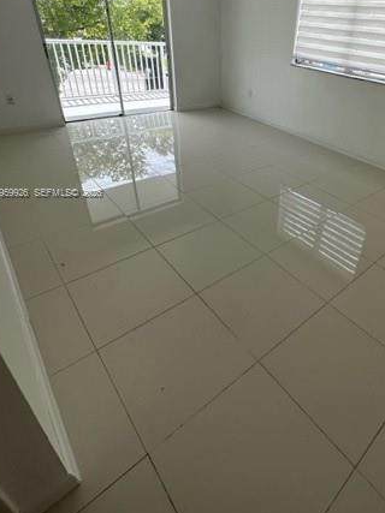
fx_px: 312
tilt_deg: -28.9
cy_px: 193
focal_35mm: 21
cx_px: 271
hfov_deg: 61.1
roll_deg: -5.5
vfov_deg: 77.6
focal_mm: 2.22
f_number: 2.2
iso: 40
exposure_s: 1/415
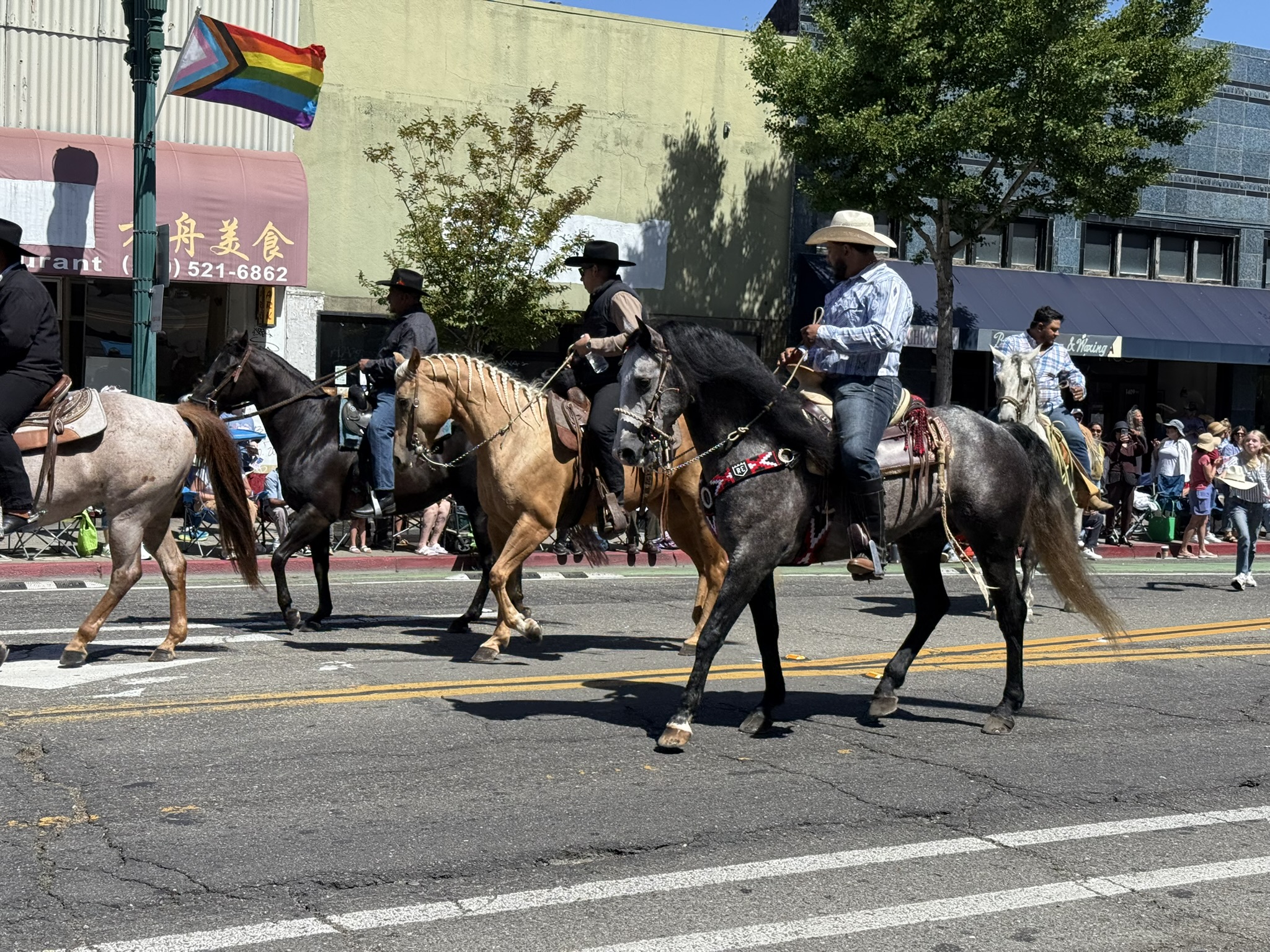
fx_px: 1761
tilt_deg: -2.7
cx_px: 635
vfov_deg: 30.3
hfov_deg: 39.7
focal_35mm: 48
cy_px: 476
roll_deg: -1.3
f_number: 1.78
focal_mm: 6.76
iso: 80
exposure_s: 1/4878
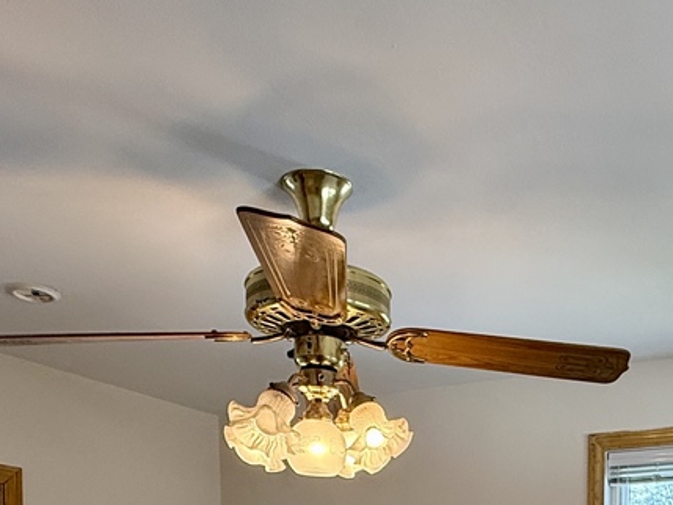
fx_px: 914
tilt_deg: -3.6
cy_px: 681
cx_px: 510
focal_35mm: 47
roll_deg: -0.6
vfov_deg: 25.8
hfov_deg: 39.3
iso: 125
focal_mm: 2.22
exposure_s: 1/120
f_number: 2.2
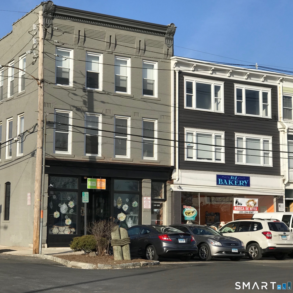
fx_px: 651
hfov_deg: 25.2
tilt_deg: +7.5
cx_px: 98
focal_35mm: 68
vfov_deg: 25.4
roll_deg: -0.9
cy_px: 146
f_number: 2.8
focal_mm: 6.6
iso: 20
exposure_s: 1/997
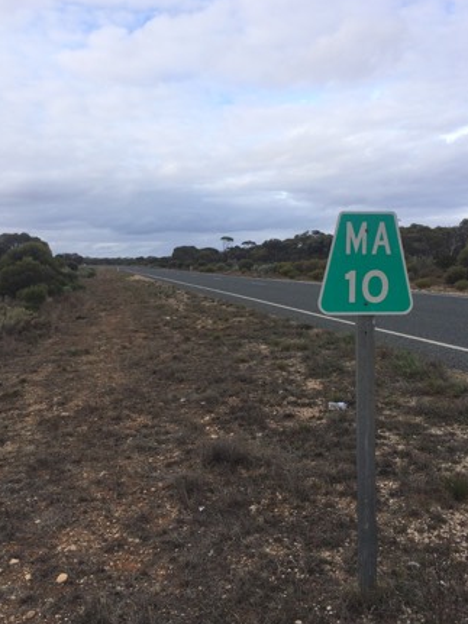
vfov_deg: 52.6
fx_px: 631
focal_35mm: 35
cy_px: 314
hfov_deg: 40.6
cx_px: 204
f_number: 2.2
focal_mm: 4.15
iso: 32
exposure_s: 1/933
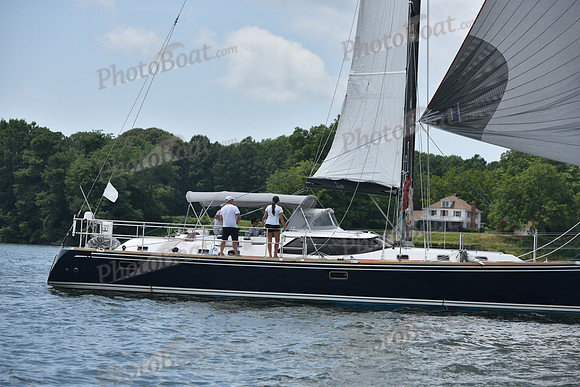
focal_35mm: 112
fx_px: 1805
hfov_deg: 18.3
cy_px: 194
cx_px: 290
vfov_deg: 12.2
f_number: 5
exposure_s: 1/3200
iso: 320
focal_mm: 112
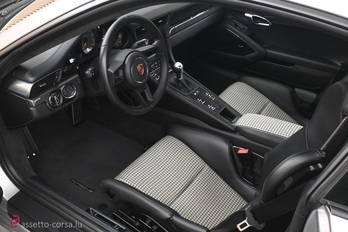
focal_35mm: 38
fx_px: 363
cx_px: 174
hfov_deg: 51.3
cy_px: 116
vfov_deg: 35.5
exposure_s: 1/30
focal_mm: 25
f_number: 4.2
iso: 2000
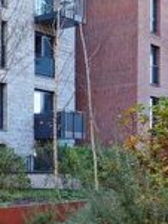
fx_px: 492
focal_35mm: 76
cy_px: -45
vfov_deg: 23.5
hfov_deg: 16.0
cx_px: -146
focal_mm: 17
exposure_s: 1/200
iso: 640
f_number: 7.1
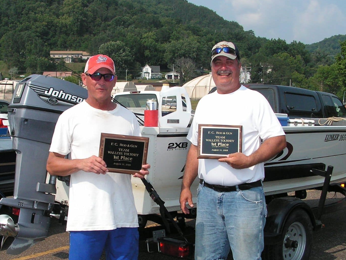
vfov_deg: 31.4
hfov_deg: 41.2
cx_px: 159
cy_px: 159
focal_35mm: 46
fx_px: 460
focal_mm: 6
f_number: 4.8
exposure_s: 1/640
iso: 64
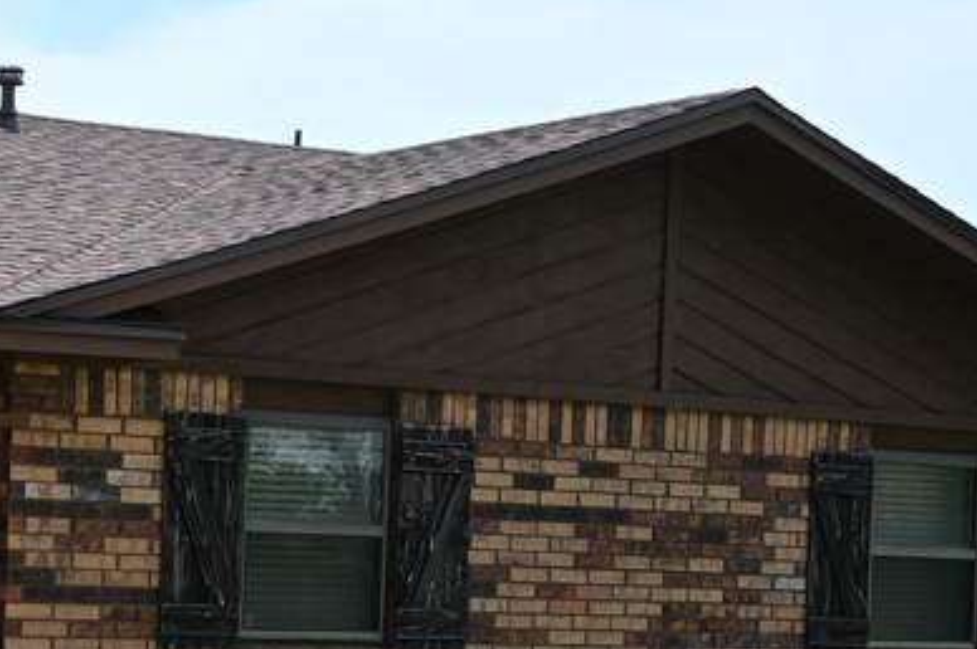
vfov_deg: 13.4
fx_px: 2752
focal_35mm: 101
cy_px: 567
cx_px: -181
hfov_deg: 19.1
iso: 100
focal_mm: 20.5
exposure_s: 1/400
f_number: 7.1
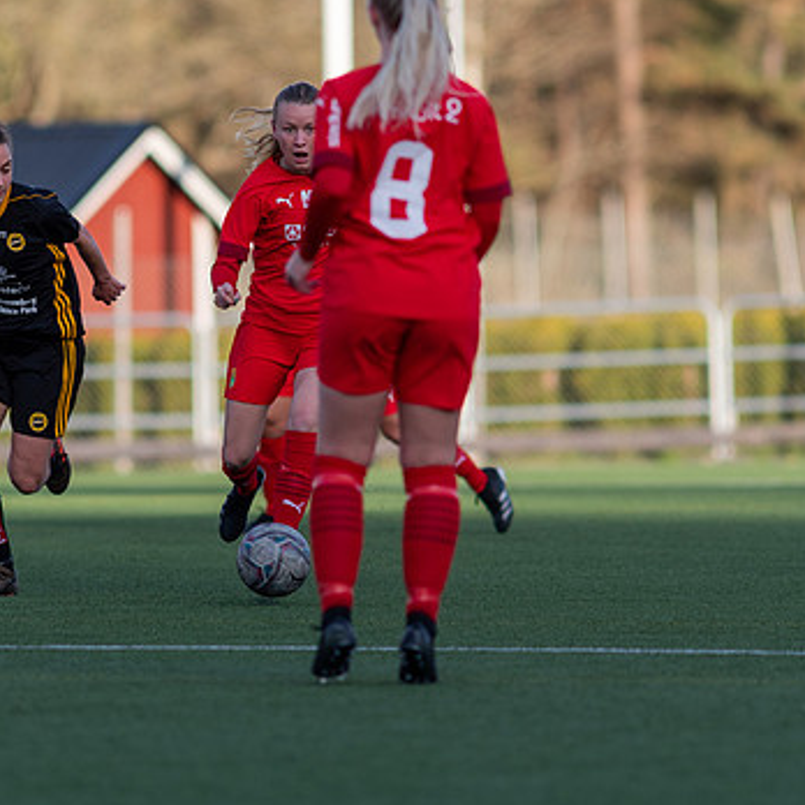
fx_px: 16760
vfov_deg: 2.8
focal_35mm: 637
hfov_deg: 2.8
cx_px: 241
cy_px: 369
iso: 180
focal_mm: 300
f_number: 3.2
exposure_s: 1/1250
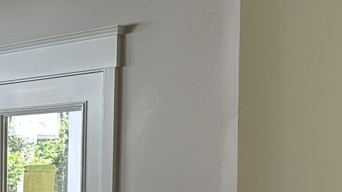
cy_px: 229
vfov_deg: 11.1
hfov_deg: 17.1
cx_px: -236
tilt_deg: -2.1
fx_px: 970
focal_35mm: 107
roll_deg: +0.4
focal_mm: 6.86
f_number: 1.78
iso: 80
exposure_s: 1/161
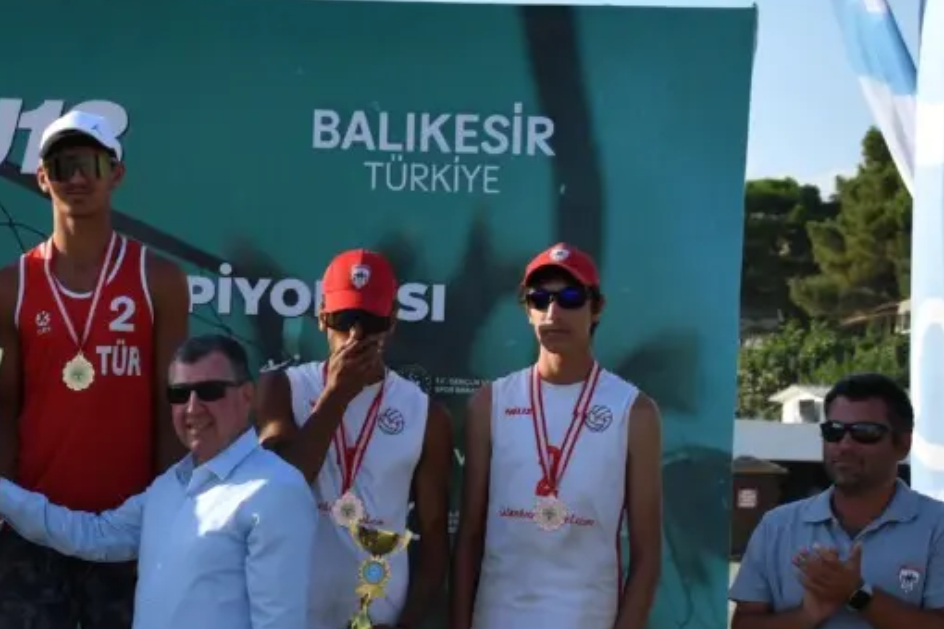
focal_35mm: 134
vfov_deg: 10.2
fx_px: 3514
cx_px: 7
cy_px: 598
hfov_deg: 15.0
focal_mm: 38
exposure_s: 1/1250
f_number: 5.6
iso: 400
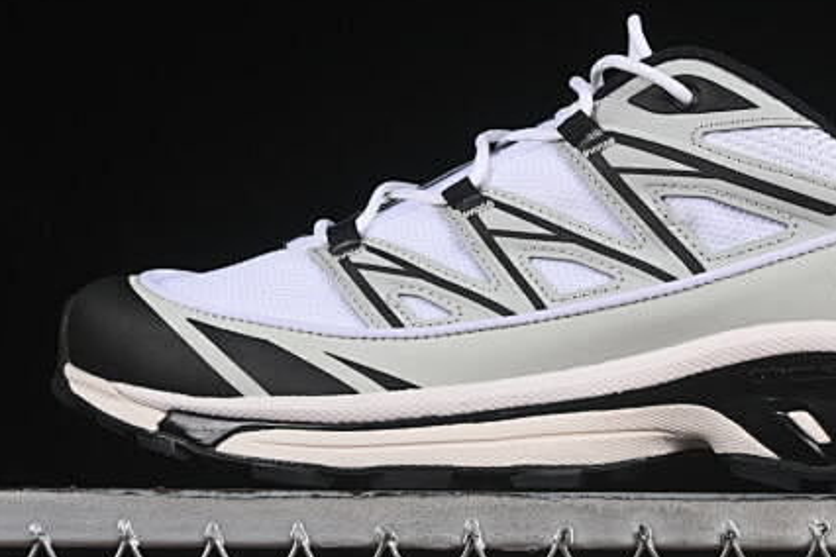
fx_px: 3274
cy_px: 164
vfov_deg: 9.7
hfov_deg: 14.5
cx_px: 589
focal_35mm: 141
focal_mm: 50
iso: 160
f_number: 8
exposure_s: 1/80
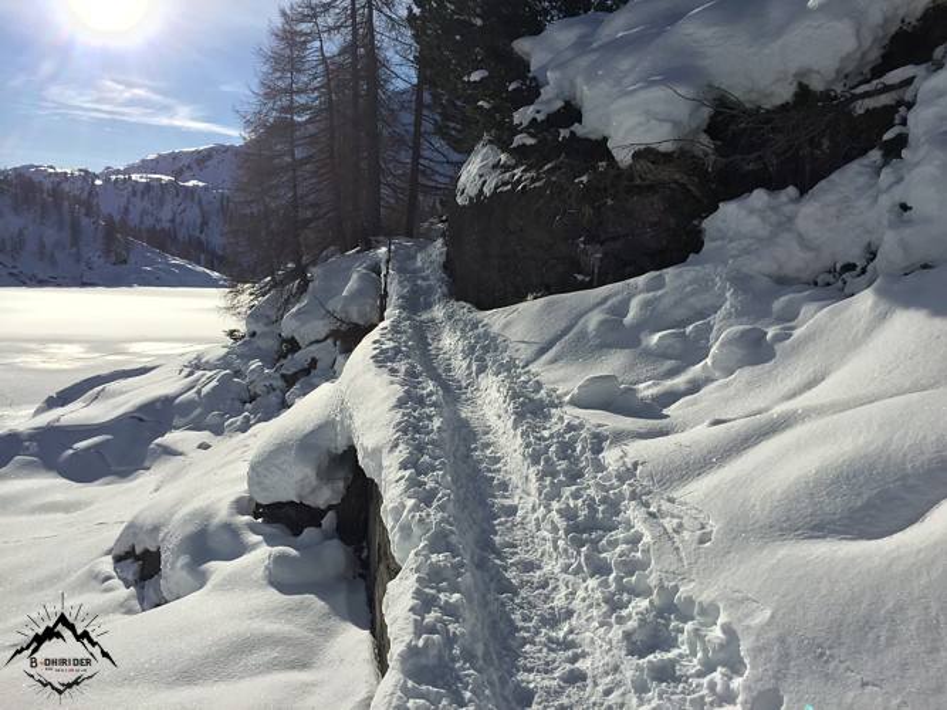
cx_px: 474
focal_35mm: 29
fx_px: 793
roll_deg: -1.5
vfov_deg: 48.2
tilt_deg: -5.9
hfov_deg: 61.7
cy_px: 355
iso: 32
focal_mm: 4.15
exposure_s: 1/6623
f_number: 2.2
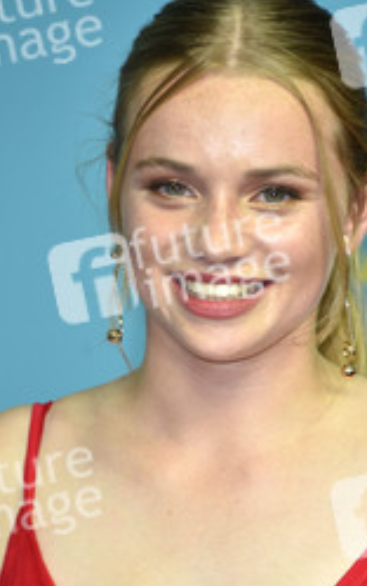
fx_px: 7828
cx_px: 238
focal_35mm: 490
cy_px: 386
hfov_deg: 2.7
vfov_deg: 4.3
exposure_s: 1/160
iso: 640
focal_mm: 300
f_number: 5.6
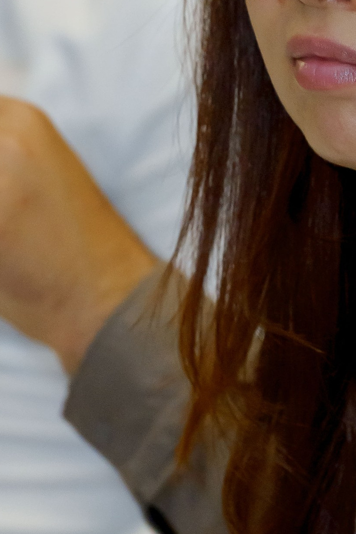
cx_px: 380
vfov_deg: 4.1
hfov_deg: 2.7
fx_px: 7416
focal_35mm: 500
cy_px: 203
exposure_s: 1/125
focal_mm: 150
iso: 3200
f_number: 5.6
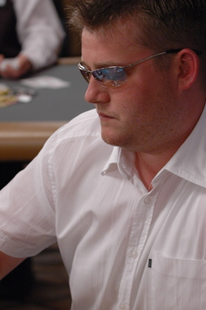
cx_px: 100
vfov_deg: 14.5
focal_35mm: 142
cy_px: 186
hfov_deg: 9.6
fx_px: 1223
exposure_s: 1/60
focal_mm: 70
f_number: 3.5
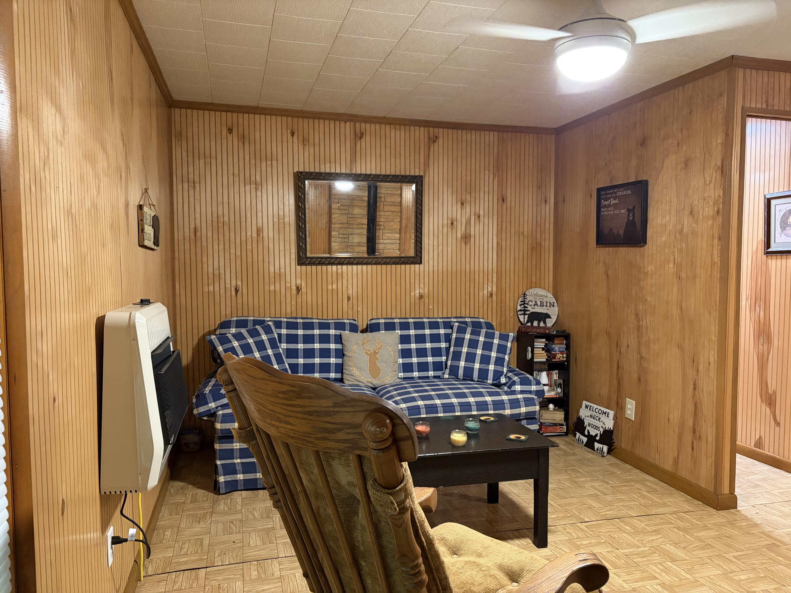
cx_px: 396
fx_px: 594
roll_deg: -0.4
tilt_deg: -2.5
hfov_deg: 67.3
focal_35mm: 26
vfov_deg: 53.1
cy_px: 296
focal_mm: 5.96
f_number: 1.6
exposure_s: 1/40
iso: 640
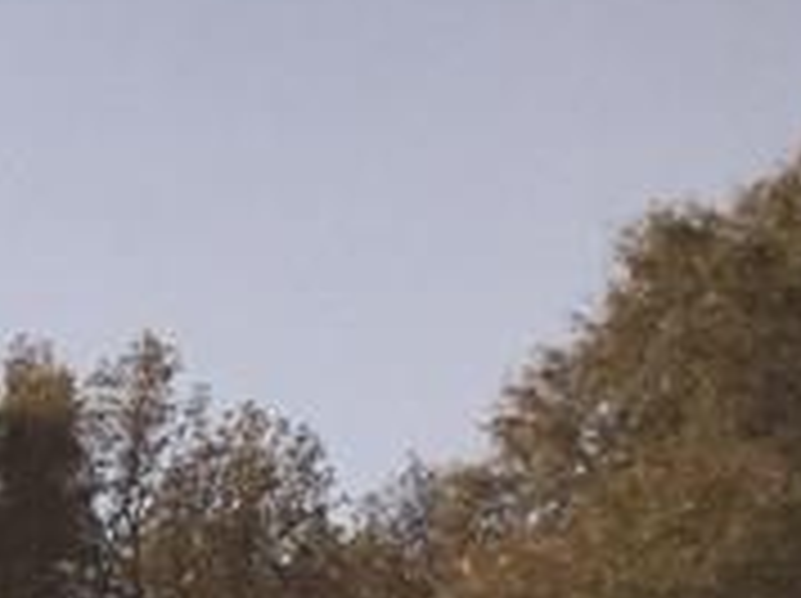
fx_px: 3859
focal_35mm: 167
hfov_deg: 9.7
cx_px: -1444
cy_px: 1299
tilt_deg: +6.6
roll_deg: -1.4
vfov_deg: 8.3
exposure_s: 1/3597
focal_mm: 4.15
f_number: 2.2
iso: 40
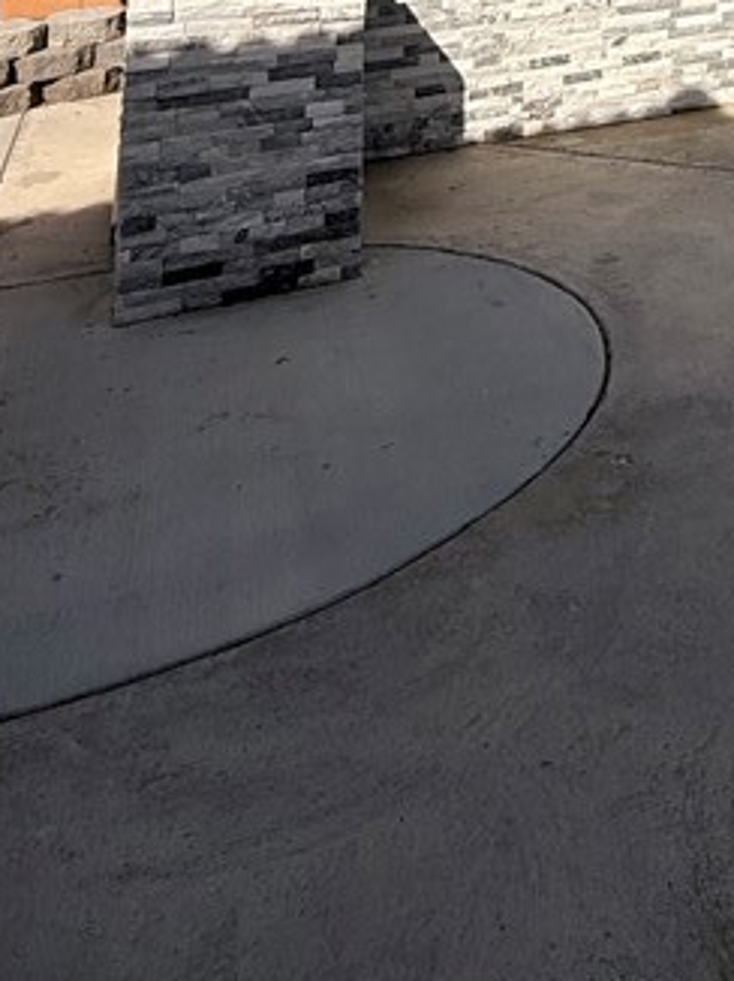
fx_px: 1246
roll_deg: +0.4
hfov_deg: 30.0
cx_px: 779
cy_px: -382
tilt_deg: +5.5
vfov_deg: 30.5
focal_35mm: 44
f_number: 2.2
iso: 50
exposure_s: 1/3460
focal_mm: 2.22
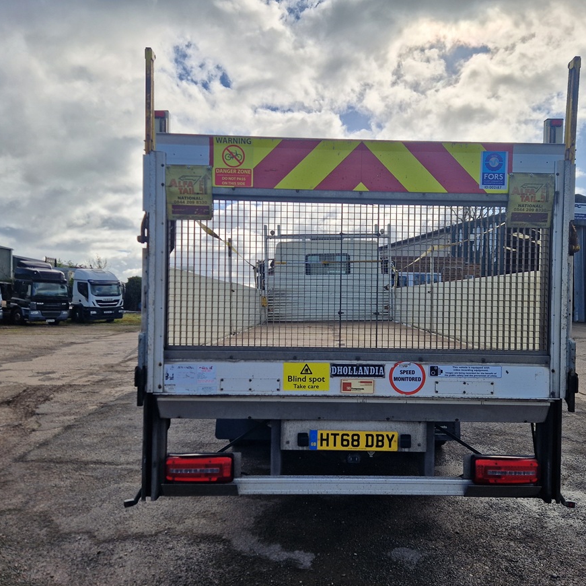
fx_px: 536
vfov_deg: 57.3
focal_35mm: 28
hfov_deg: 57.1
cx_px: 335
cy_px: 302
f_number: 1.8
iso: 50
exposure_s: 1/1508
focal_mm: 5.4
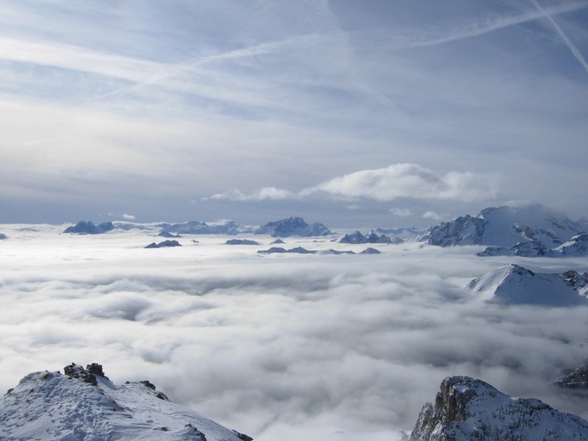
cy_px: 220
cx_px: 294
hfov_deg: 51.4
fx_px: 612
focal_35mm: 36
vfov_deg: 39.7
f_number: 7.6
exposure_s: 1/683
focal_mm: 7.5
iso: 50
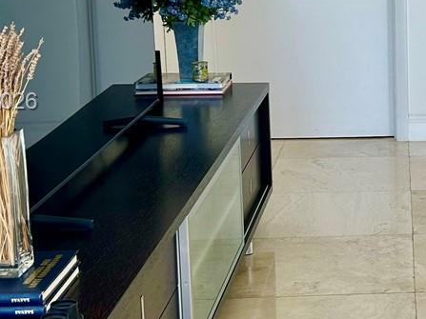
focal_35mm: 93
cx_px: 503
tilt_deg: -10.6
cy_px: 103
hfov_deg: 19.9
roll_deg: -0.2
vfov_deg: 15.8
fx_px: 1144
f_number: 1.5
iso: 40
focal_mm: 5.7
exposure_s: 1/121
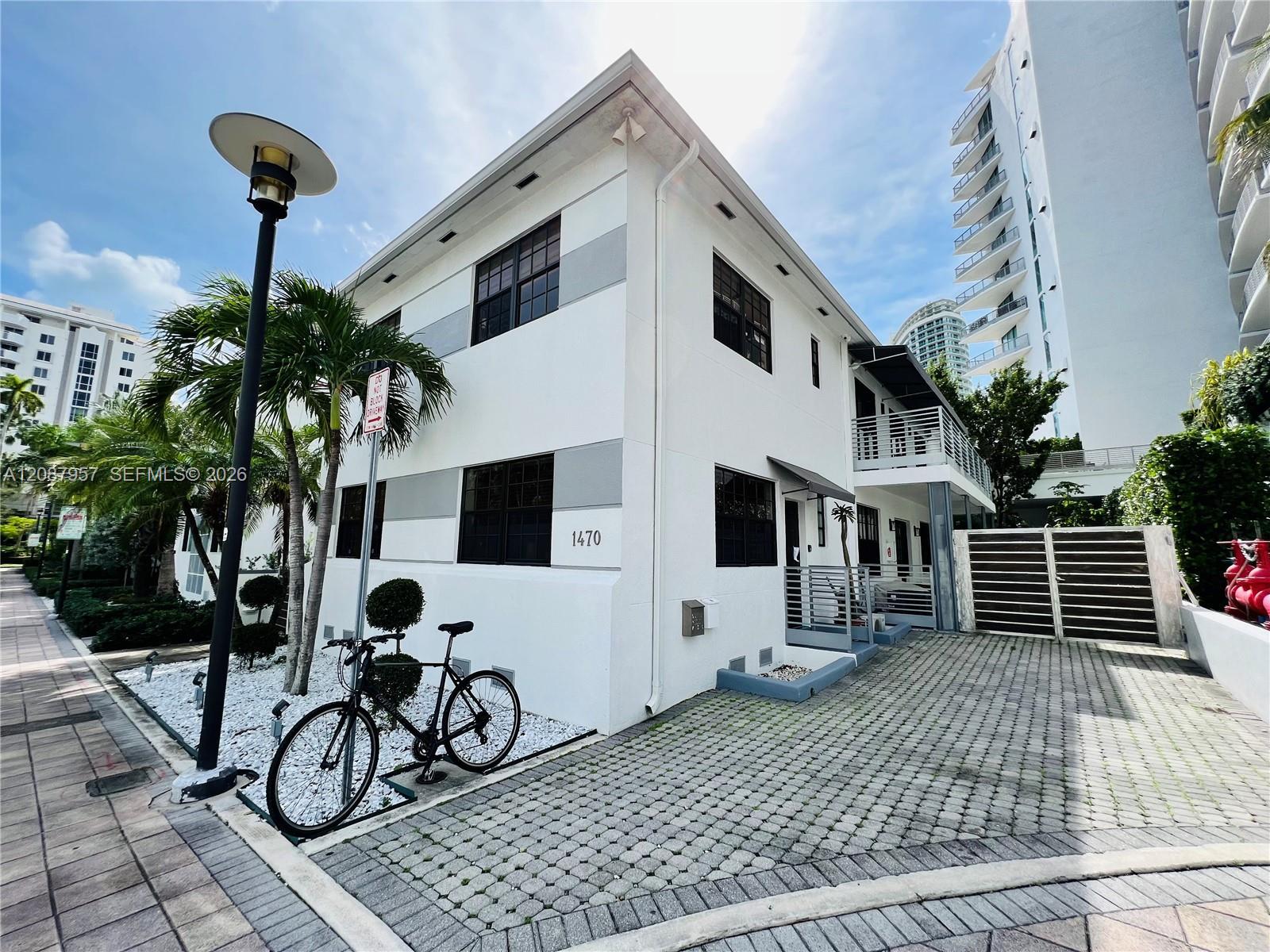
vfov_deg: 89.9
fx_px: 477
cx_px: 635
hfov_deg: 106.2
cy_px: 476
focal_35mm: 13
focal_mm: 1.57
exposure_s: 1/1429
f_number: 1.8
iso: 32
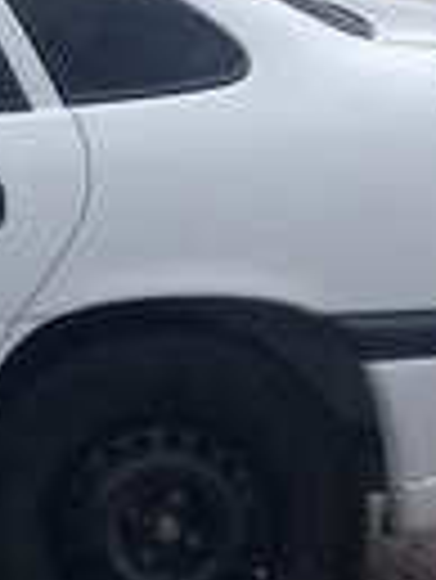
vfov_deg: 12.3
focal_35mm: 159
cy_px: 74
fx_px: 2666
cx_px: -602
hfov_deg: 8.5
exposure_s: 1/60
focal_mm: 3.3
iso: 64
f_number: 2.2
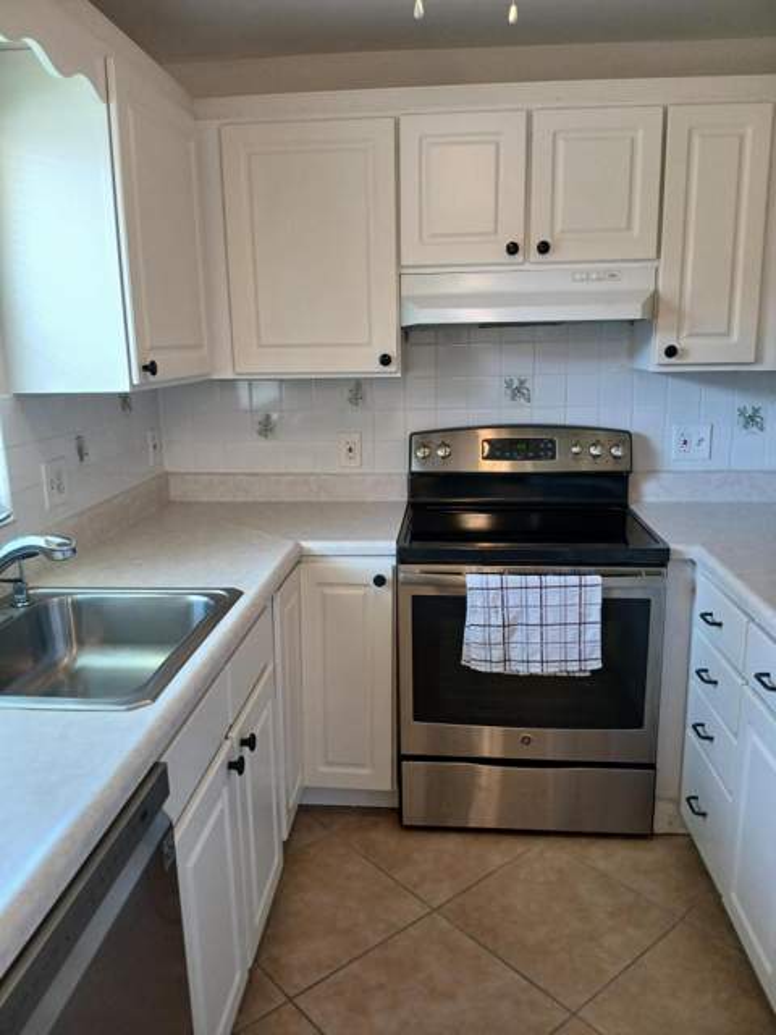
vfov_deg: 67.3
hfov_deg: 53.1
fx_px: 777
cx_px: 388
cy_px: 518
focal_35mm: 26
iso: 100
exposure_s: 1/60
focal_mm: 3.98
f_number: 1.8
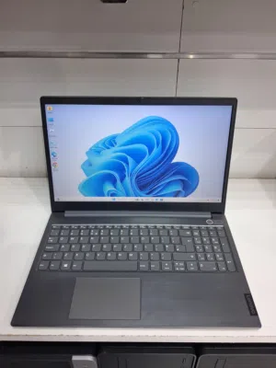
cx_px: 138
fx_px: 287
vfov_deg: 65.3
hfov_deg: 51.4
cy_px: 184
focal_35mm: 27
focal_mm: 4
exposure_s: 1/100
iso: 320
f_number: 1.8
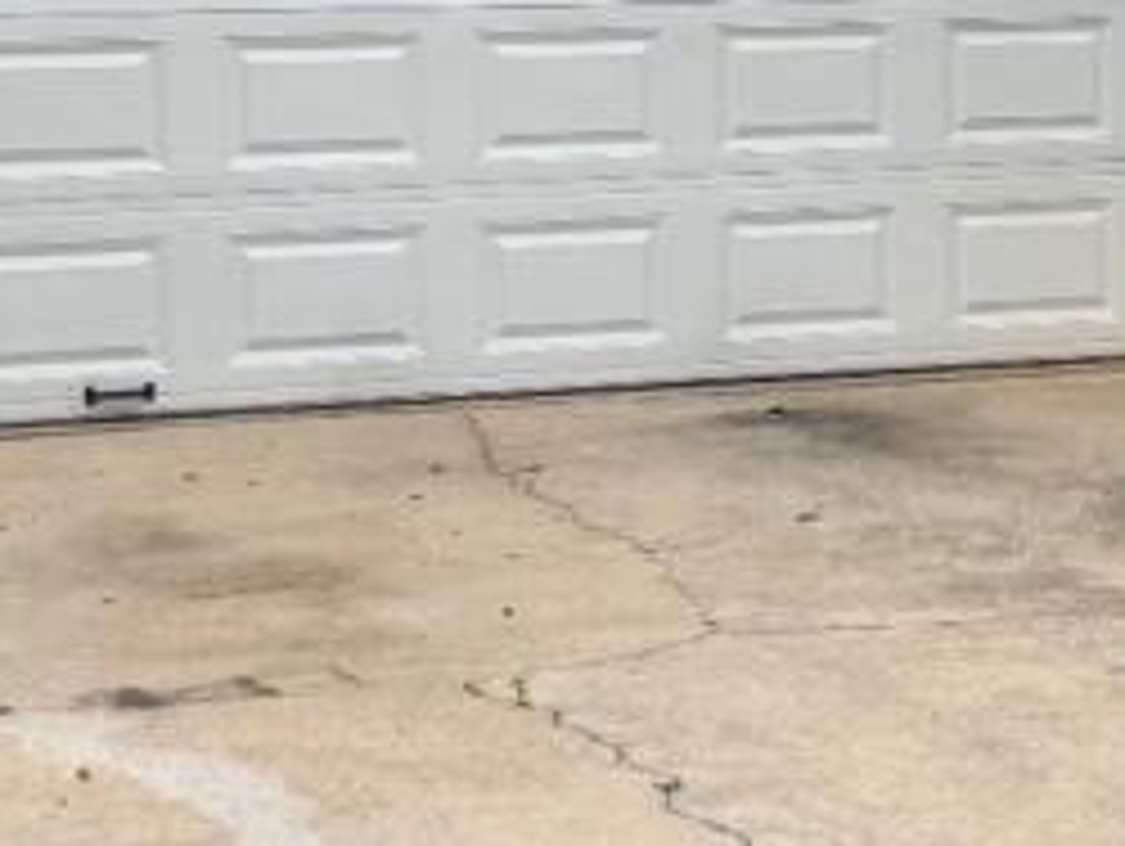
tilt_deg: +2.4
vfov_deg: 12.7
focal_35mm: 115
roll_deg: +1.5
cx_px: 1148
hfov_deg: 16.7
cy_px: -72
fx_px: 3741
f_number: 1.78
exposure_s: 1/604
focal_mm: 6.76
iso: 80
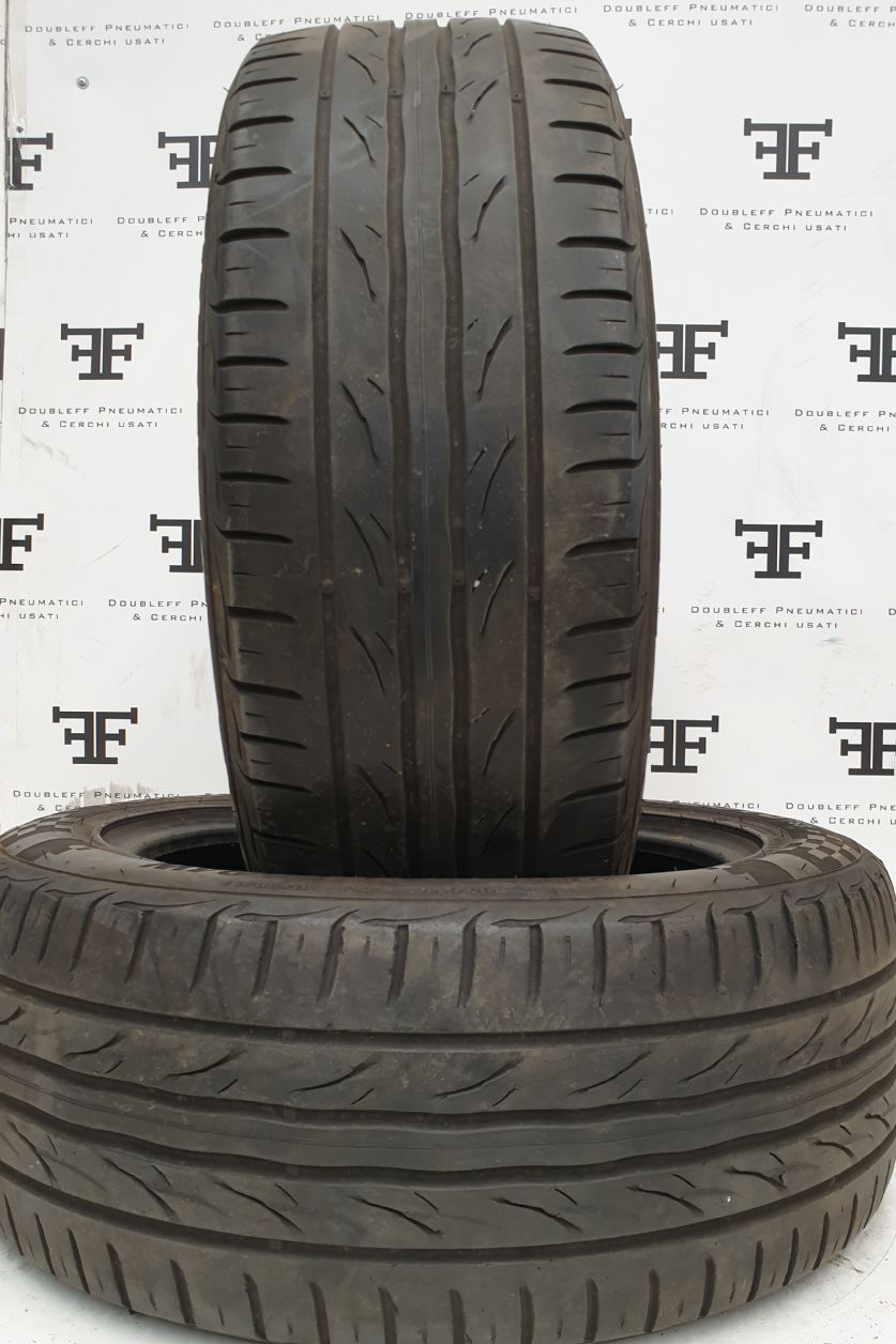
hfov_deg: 46.4
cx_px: 445
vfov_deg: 65.5
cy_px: 679
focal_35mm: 28
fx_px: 1046
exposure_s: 1/50
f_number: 2.4
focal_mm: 4.3
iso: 64
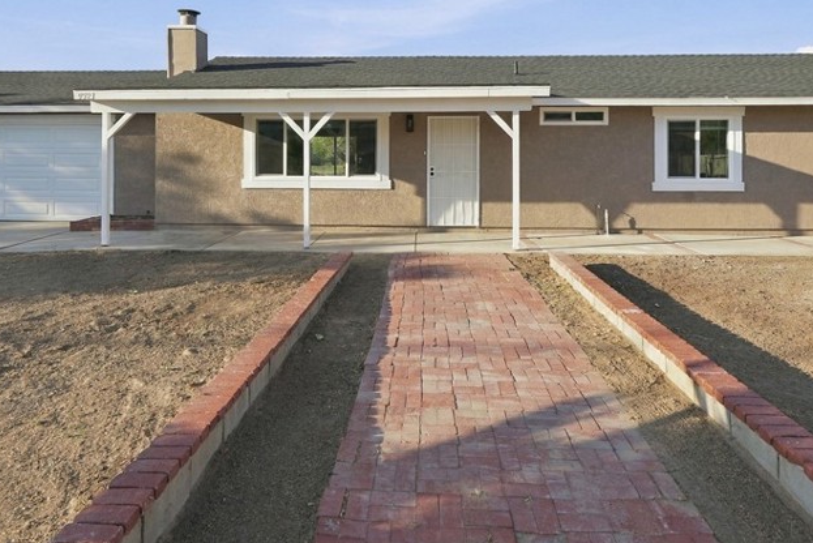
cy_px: 164
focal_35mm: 23
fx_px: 520
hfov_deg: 76.1
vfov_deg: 53.6
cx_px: 403
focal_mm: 14
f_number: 9
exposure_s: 1/160
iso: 160
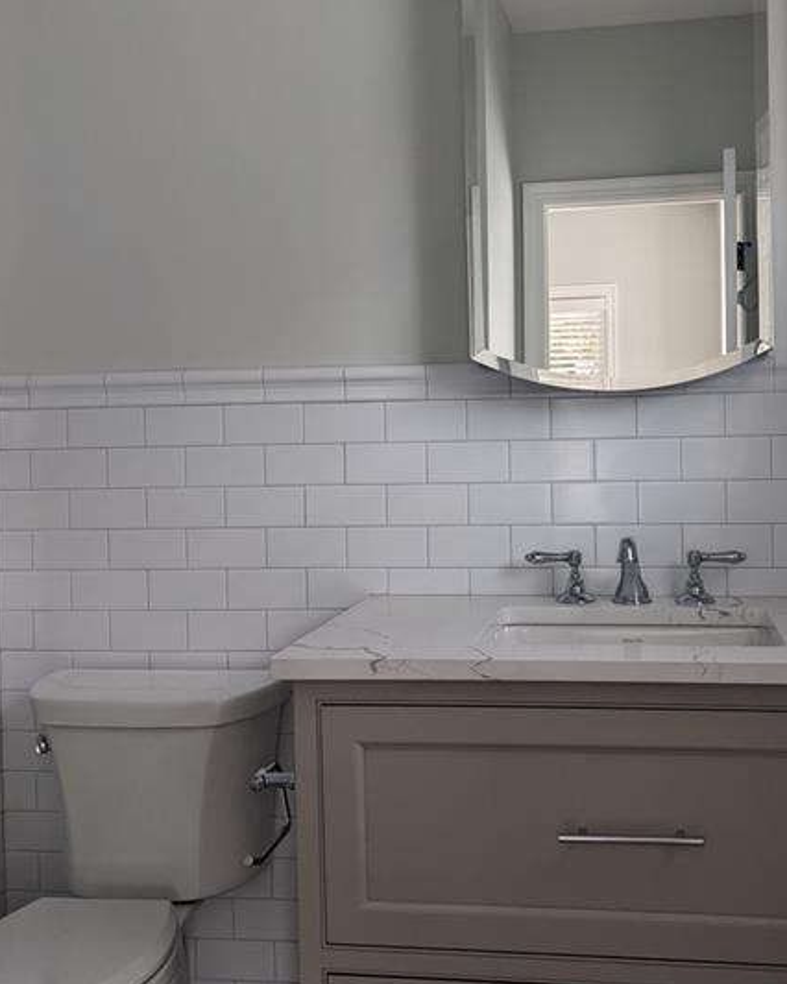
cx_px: 497
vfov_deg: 47.9
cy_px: 439
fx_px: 1107
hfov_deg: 38.9
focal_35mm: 38
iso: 53
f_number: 1.73
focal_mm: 4.38
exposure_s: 1/113
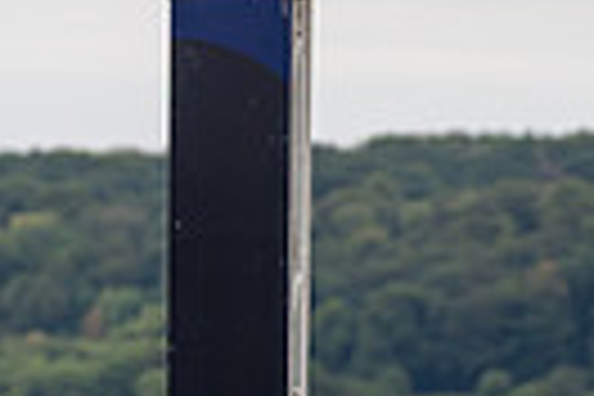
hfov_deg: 3.9
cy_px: 865
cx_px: 1156
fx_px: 8678
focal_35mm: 526
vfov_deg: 2.6
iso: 500
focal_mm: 90
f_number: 3.5
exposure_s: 1/1000
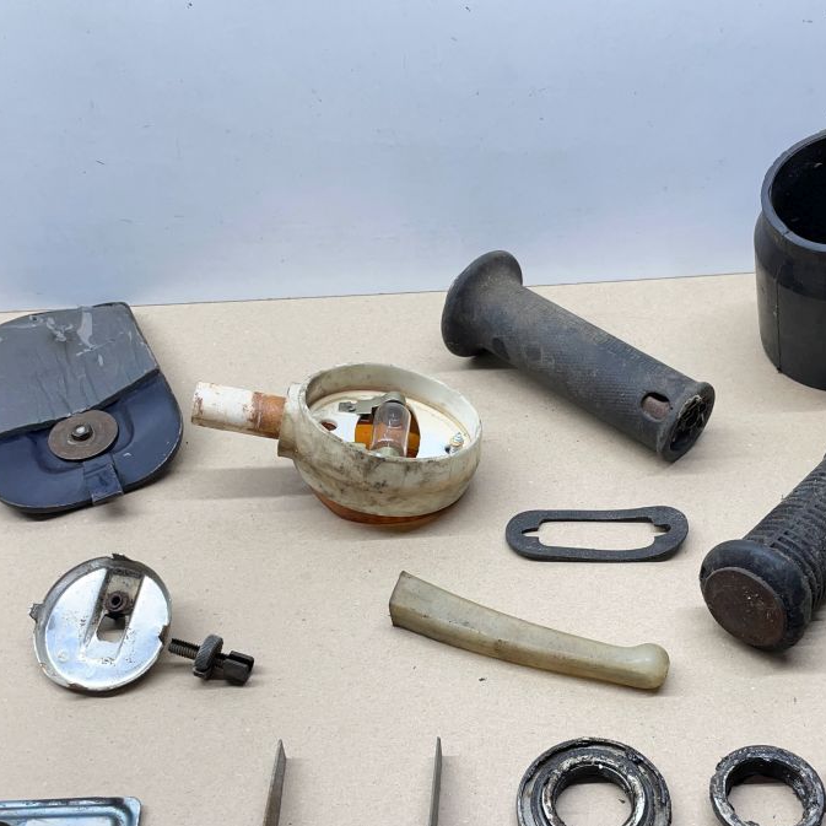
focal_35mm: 41
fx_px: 1107
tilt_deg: -45.2
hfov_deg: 40.7
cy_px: 523
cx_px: 508
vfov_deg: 40.6
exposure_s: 1/100
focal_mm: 4.2
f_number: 1.6
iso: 64
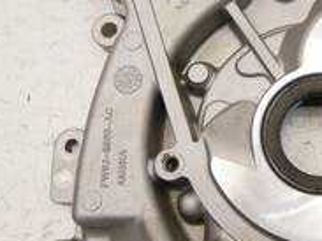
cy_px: 77
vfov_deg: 23.1
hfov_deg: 28.7
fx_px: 586
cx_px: 327
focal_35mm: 63
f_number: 3.5
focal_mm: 12
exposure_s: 1/60
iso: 320
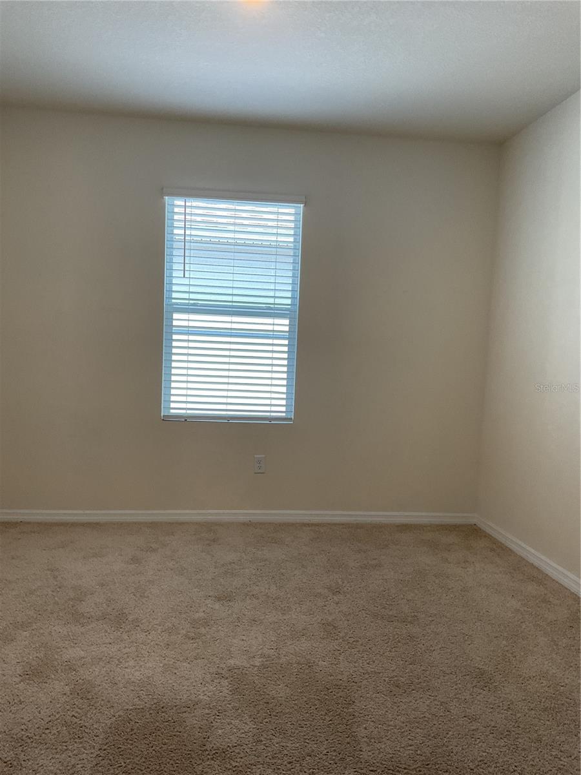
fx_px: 649
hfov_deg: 48.2
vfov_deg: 61.7
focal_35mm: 29
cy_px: 388
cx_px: 290
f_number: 1.8
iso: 64
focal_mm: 3
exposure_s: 1/120
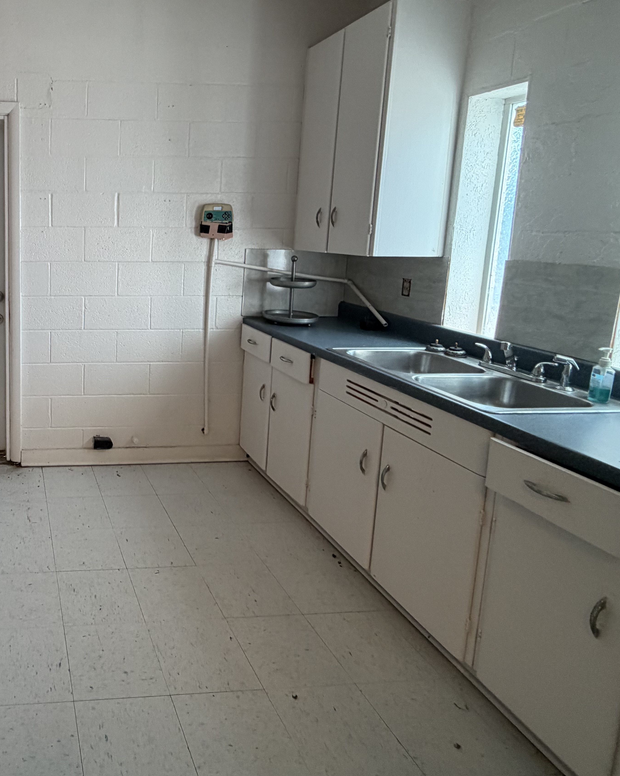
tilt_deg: -8.1
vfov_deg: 71.6
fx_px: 528
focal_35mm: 23
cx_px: 55
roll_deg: -0.5
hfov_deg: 52.9
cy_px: 299
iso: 200
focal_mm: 2.22
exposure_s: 1/60
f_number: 2.2
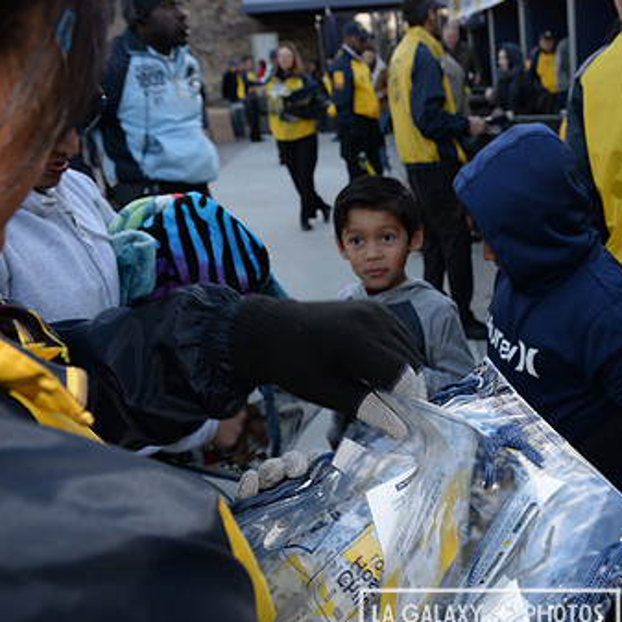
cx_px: 489
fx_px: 833
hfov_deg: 39.5
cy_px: 337
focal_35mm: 41
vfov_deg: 40.9
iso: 800
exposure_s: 1/100
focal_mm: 28
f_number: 7.1
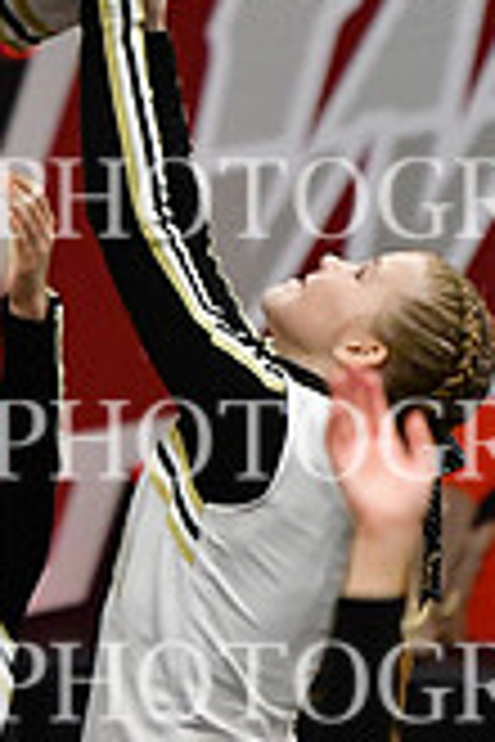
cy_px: 319
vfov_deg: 2.2
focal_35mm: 922
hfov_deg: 1.5
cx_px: -43
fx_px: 19015
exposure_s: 1/800
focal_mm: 175
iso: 4000
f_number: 2.8
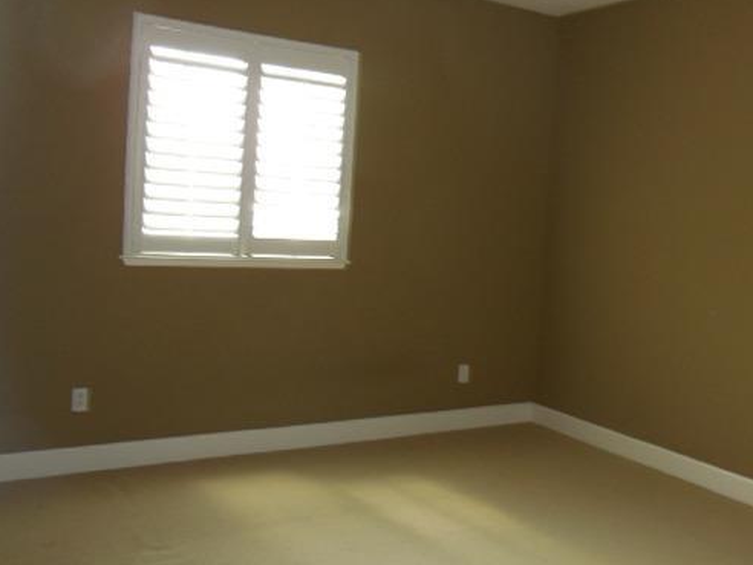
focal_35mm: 39
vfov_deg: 36.8
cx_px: 462
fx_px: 848
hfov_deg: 47.5
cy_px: 259
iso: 200
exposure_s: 1/25
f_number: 3.2
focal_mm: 5.3
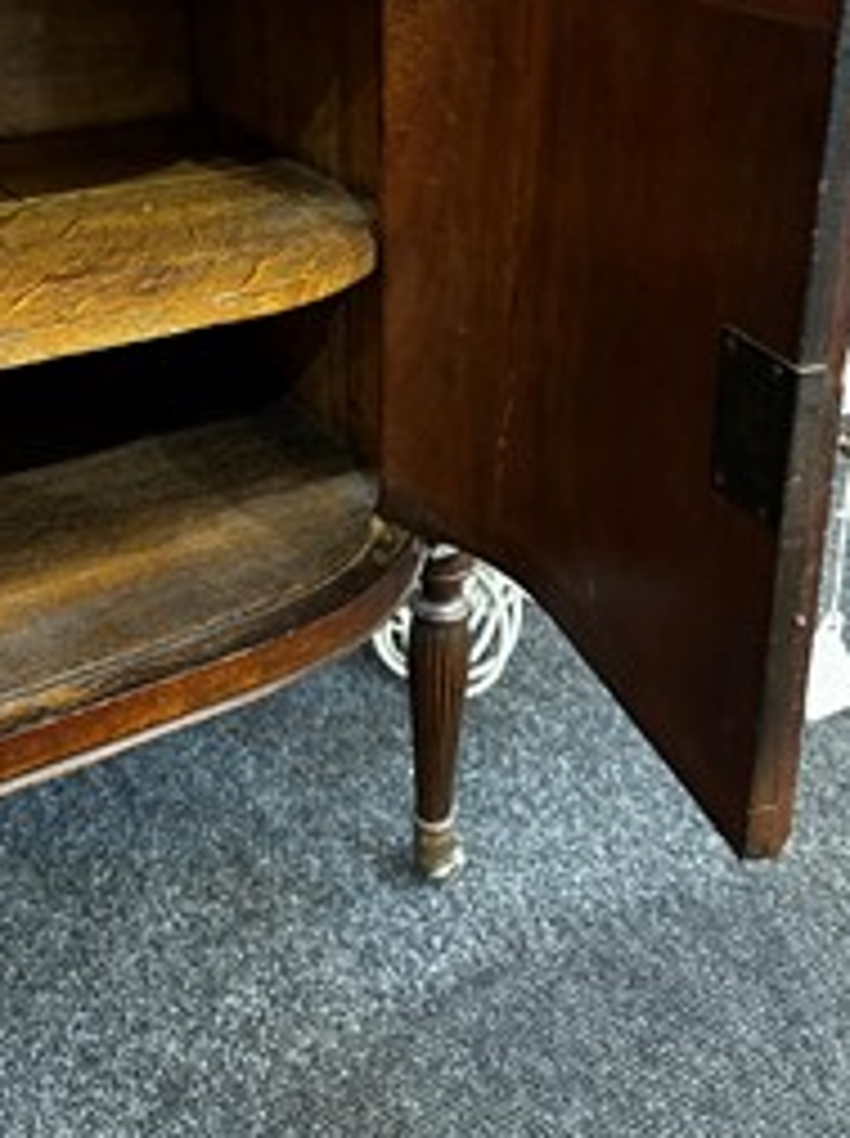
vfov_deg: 47.3
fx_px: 1247
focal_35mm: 38
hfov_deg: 37.6
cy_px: 292
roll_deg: -1.1
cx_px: 414
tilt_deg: -21.0
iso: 640
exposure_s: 1/33
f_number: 1.78
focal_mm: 6.86
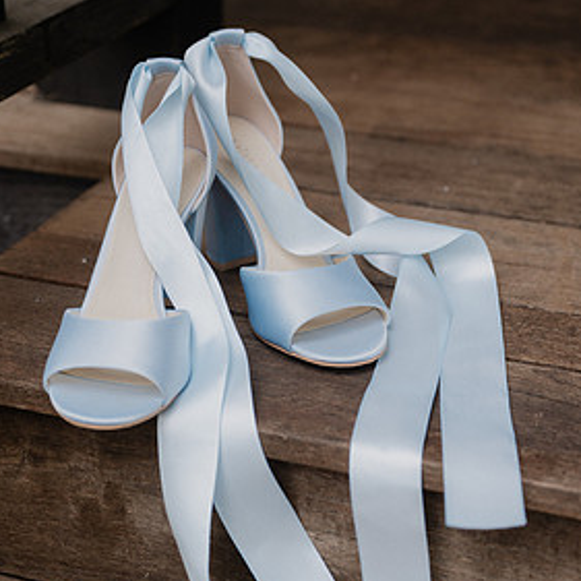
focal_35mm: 79
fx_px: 1500
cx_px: 277
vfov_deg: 21.9
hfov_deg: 21.9
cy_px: 366
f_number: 3.5
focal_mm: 58
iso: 250
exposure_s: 1/500
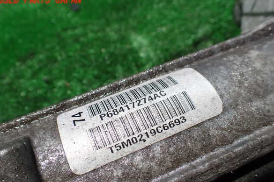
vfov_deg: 41.1
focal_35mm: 32
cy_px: 99
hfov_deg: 58.7
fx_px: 244
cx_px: 136
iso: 100
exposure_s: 1/250
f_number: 9
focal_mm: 5.4
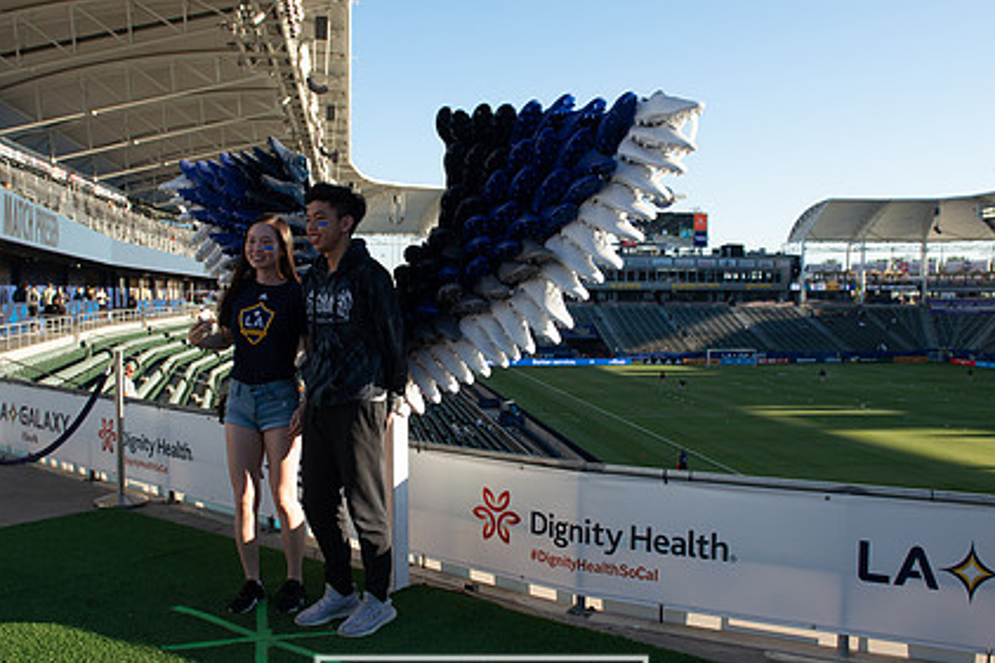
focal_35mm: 33
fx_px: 912
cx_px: 481
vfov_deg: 39.9
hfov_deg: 57.2
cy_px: 334
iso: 200
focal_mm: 24
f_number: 4.5
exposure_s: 1/800
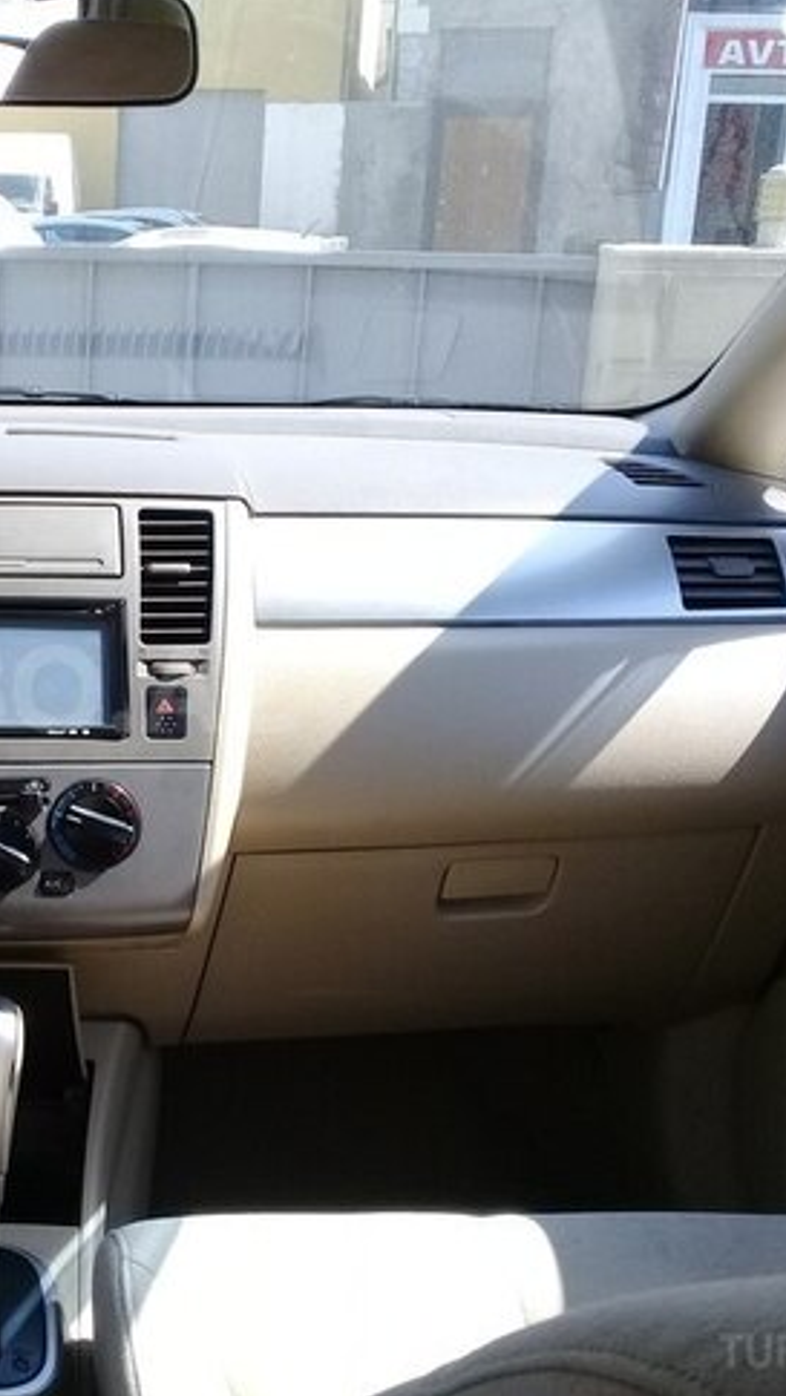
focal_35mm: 46
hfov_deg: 24.8
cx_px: 0
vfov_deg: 44.6
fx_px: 1703
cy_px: 689
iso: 50
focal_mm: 3.3
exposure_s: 1/231
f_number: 2.2
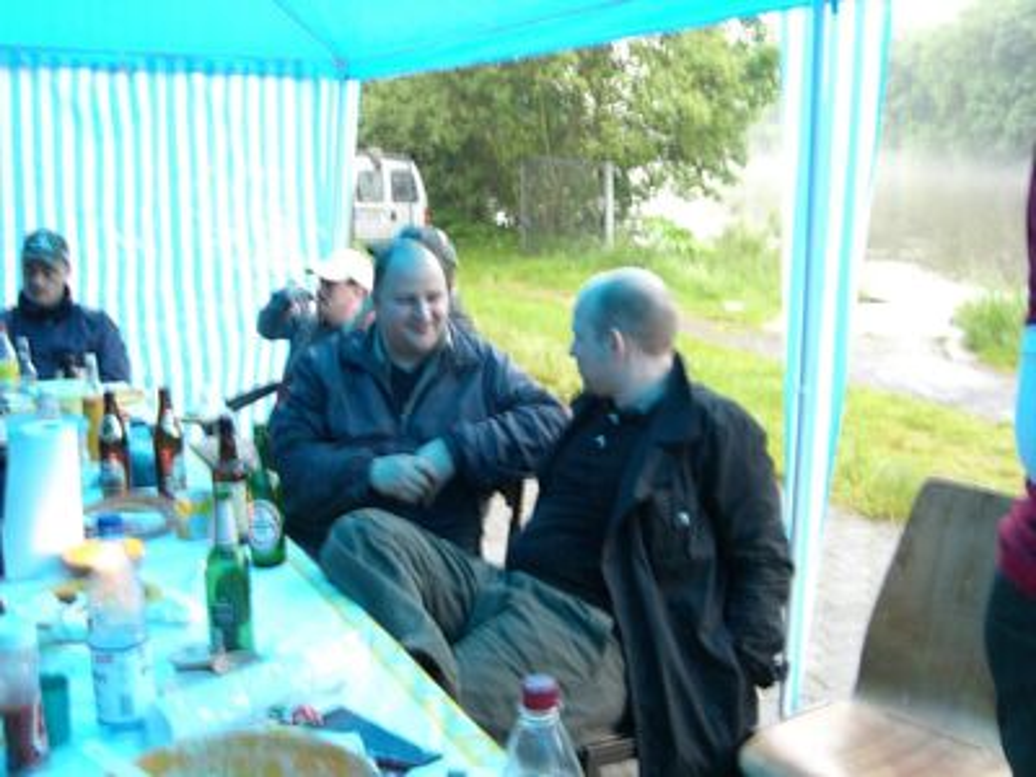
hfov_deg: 49.0
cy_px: 388
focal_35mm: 38
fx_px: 1137
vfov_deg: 37.7
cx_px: 518
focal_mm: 7.9
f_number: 2.8
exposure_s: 1/10
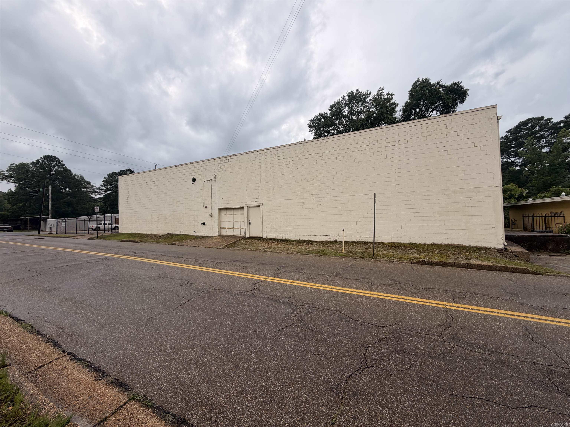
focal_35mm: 14
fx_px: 231
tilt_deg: +1.0
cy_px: 214
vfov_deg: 85.7
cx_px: 285
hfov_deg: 102.1
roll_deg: +1.1
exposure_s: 1/569
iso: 40
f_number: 2.2
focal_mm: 2.22
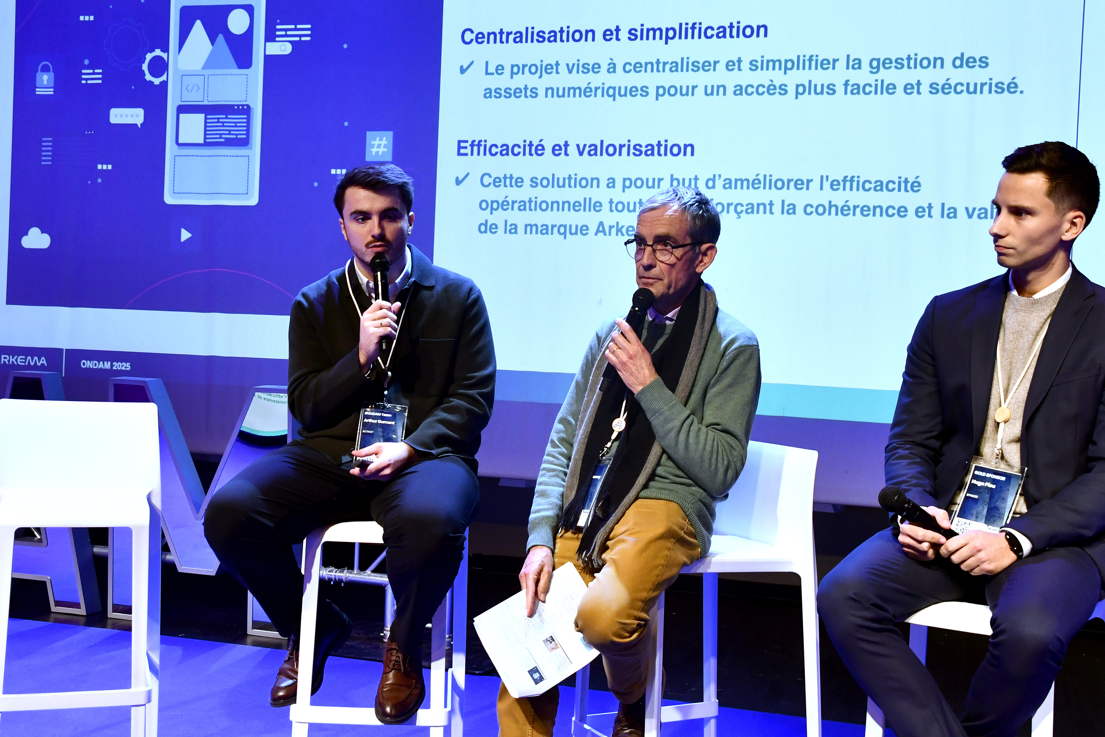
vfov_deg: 35.5
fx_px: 1151
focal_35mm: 38
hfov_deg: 51.3
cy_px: 368
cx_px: 552
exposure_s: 1/80
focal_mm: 25
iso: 1250
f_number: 5.6
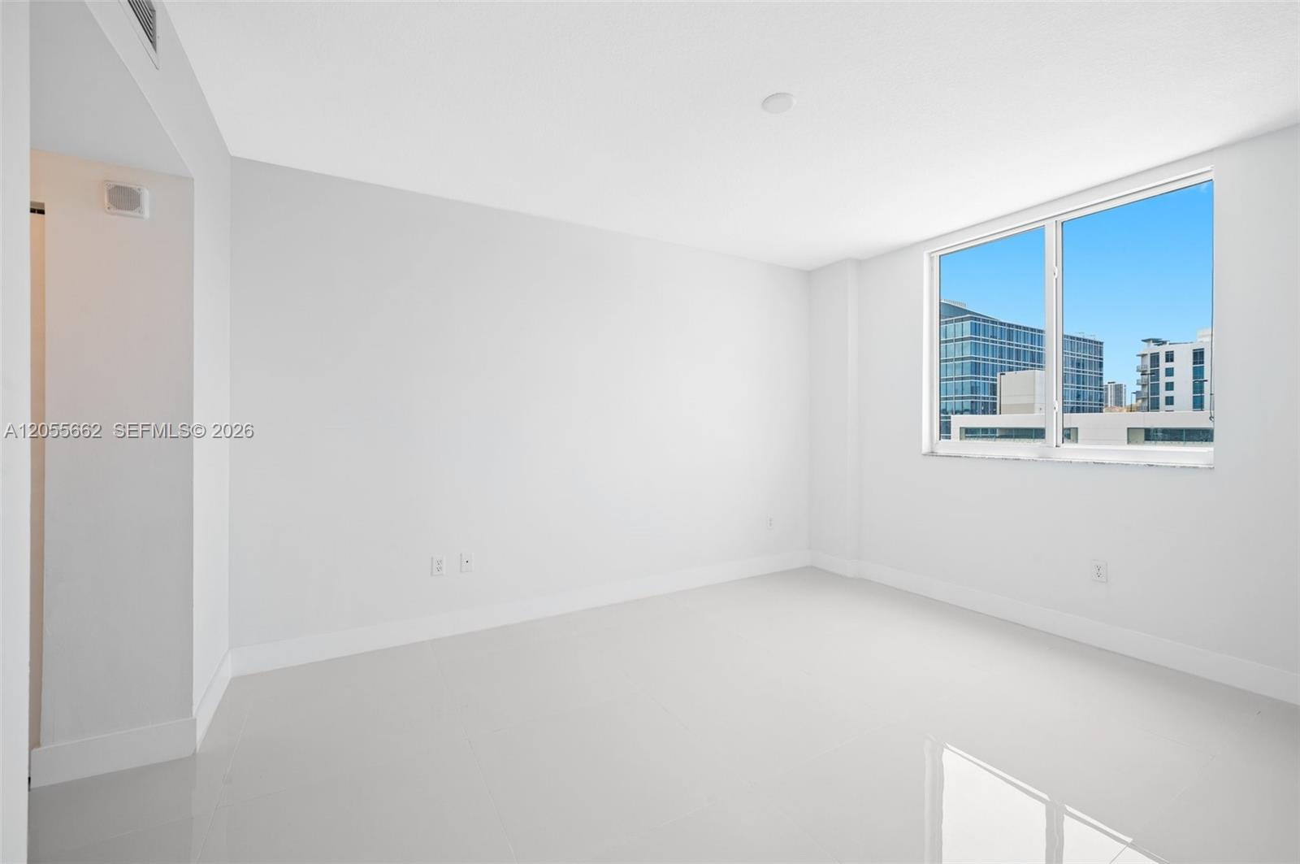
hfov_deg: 104.3
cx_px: 650
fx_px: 505
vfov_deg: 81.1
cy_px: 432
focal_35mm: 14
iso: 200
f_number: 8
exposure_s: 1/13
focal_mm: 14
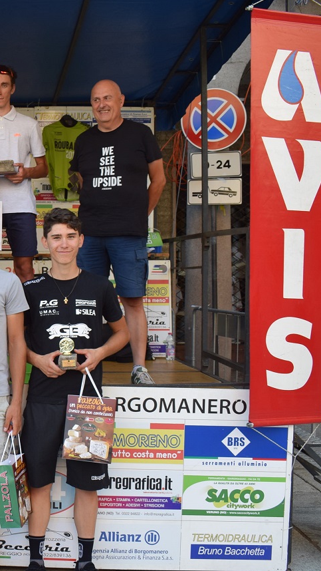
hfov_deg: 20.0
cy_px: 283
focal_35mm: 55
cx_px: -104
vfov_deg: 38.0
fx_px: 829
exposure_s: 1/160
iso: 400
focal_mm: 23
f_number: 6.3
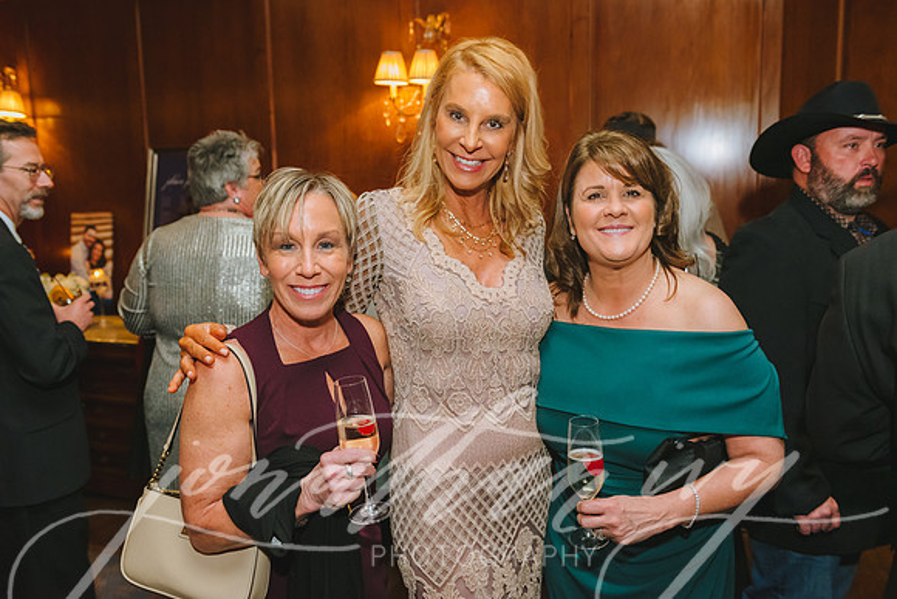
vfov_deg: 42.3
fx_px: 773
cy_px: 300
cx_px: 448
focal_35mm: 31
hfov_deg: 60.3
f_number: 4
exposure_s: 1/160
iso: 3200
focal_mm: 31
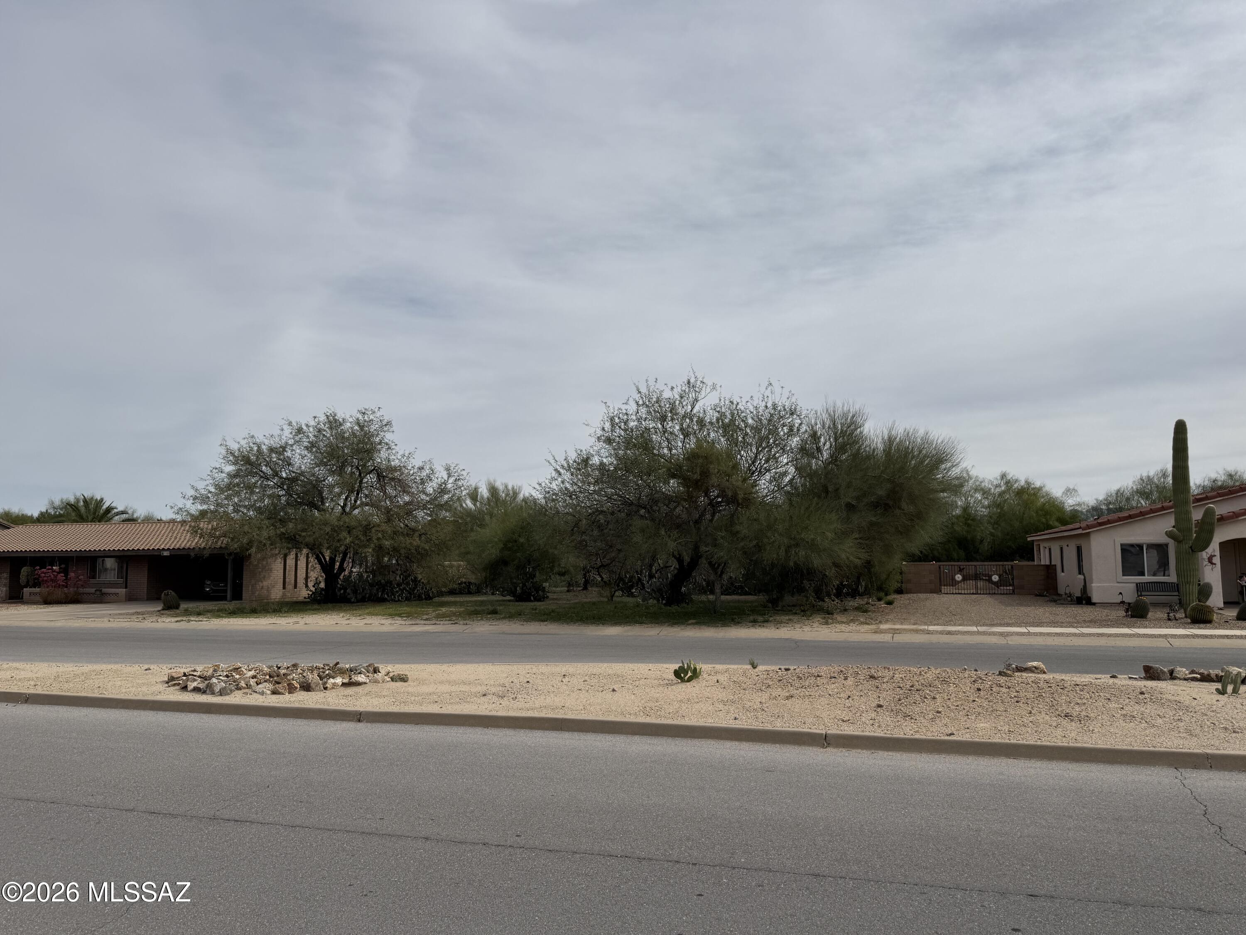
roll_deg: +0.7
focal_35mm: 24
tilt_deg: +5.9
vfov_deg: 56.8
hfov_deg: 71.6
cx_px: 623
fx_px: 864
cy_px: 468
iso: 80
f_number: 1.78
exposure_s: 1/10309
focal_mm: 6.76
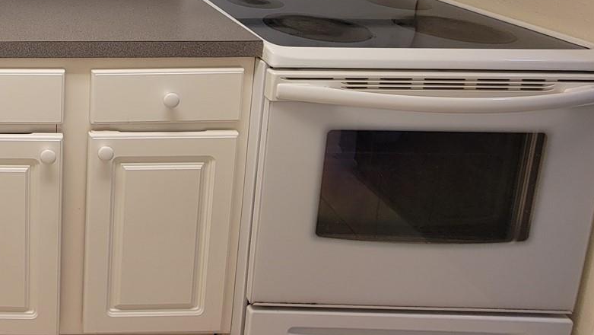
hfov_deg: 52.4
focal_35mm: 29
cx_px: 0
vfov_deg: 33.6
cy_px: -54
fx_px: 457
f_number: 2.2
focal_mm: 2.2
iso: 64
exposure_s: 1/60
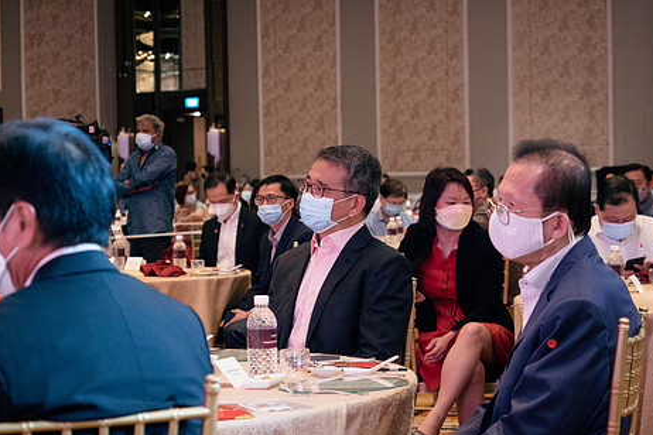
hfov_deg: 21.7
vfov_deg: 14.5
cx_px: 315
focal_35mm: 94
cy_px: 249
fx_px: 1705
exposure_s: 1/100
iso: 1000
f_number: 2.8
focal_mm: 35
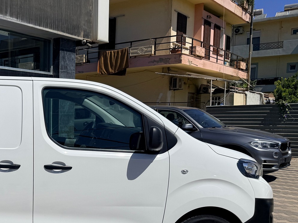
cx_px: 15
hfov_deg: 37.8
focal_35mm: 46
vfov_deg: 31.1
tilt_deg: -5.6
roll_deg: +0.2
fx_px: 396
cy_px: 158
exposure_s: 1/14286
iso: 64
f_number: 1.78
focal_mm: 6.76
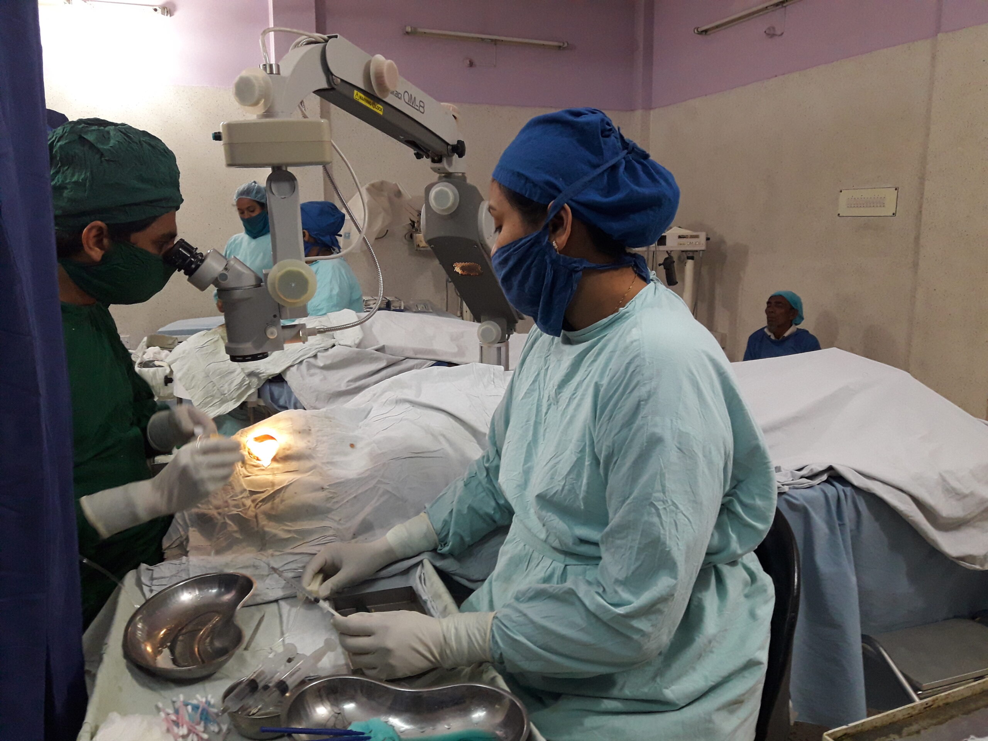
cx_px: 494
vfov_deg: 49.7
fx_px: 799
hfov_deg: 63.4
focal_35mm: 28
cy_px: 370
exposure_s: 1/33
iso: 200
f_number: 1.9
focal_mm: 3.7
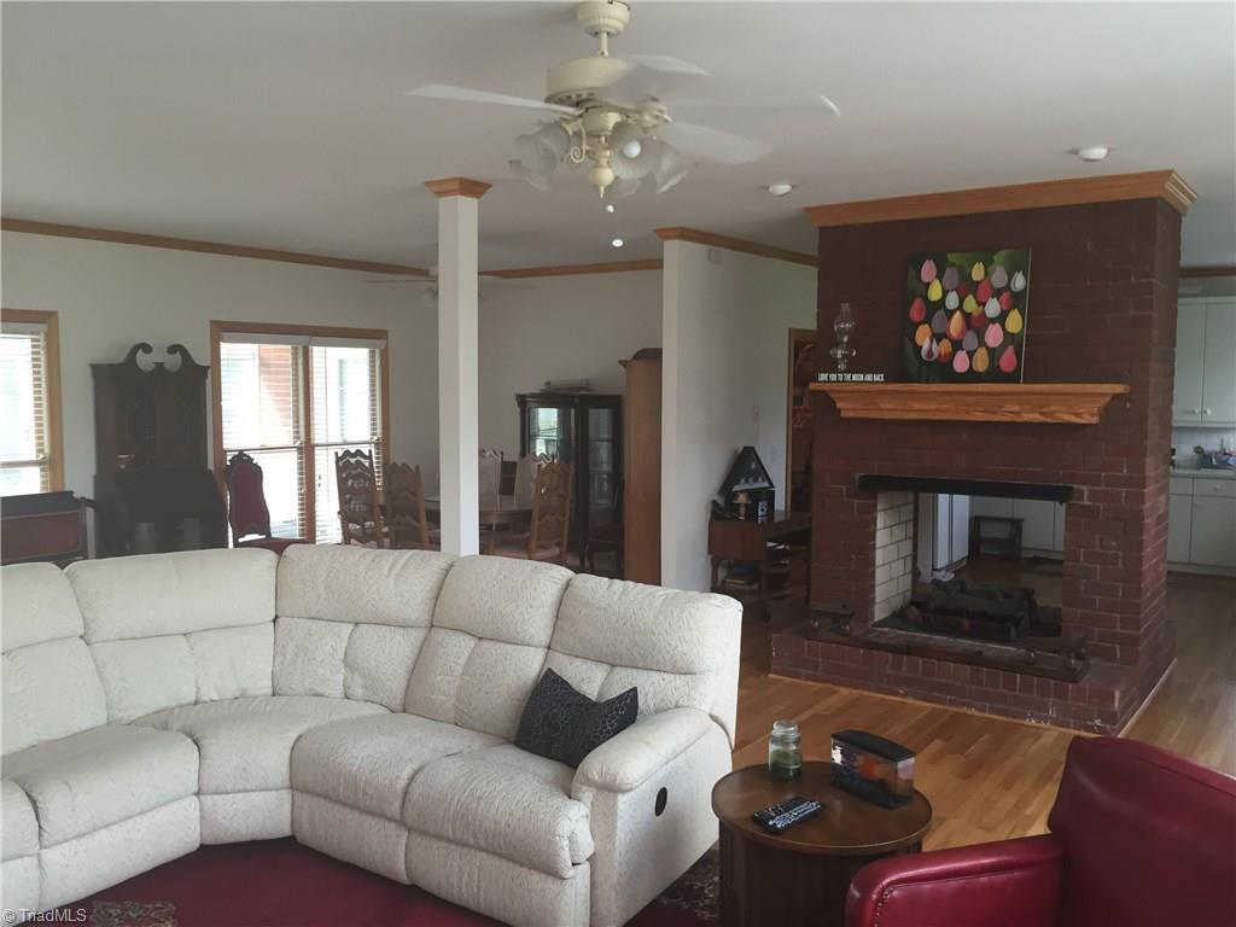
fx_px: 1035
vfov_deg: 48.2
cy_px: 464
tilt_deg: -3.6
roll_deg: -0.7
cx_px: 618
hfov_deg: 61.7
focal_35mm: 29
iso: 64
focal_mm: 4.15
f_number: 2.2
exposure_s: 1/30
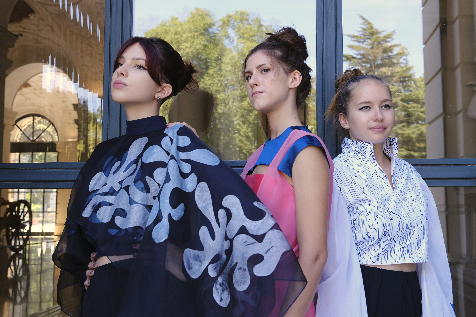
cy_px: 158
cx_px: 238
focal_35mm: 41
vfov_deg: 32.6
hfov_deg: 47.4
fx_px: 542
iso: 500
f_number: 5
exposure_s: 1/125
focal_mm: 27.5
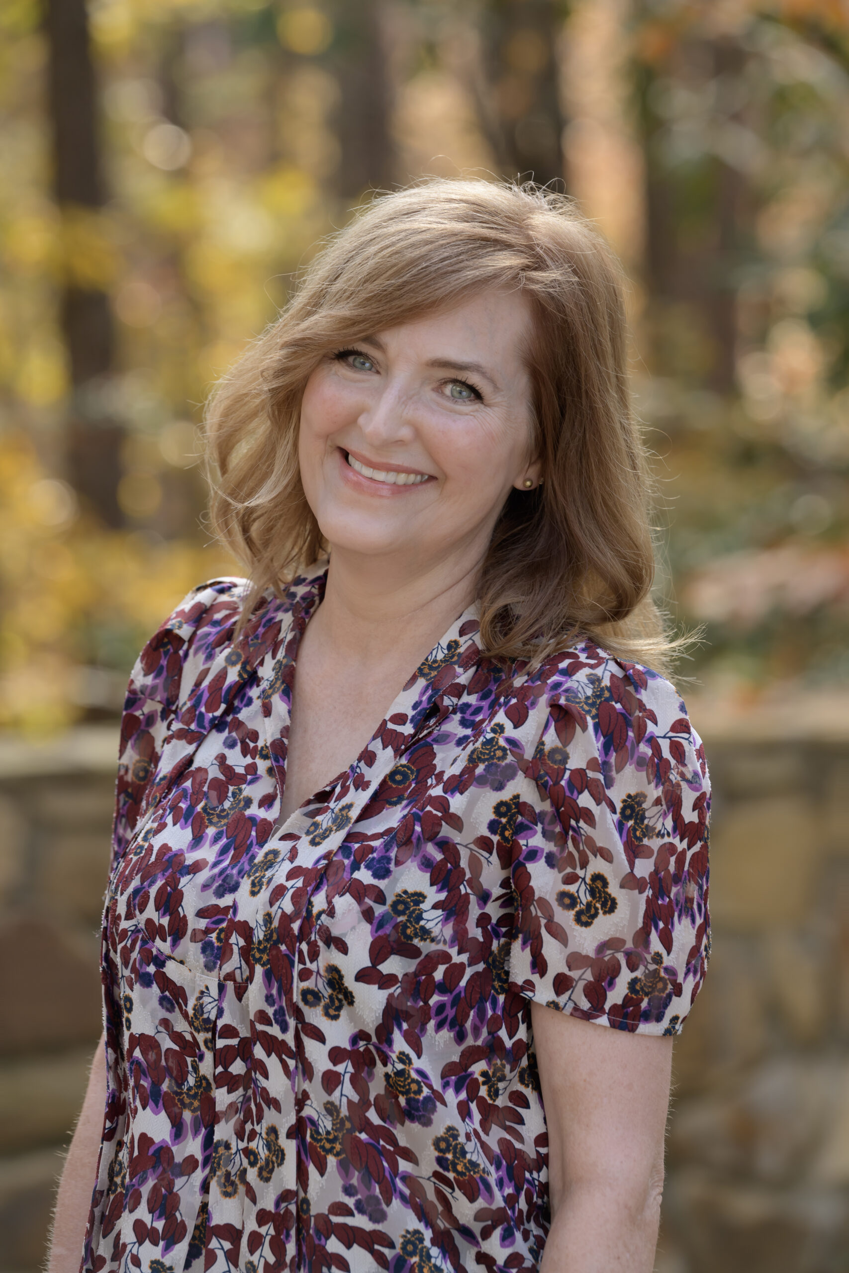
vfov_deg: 13.7
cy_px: 636
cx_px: 424
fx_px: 5305
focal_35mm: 150
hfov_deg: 9.1
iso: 200
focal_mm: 150
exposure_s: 1/160
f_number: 5.6
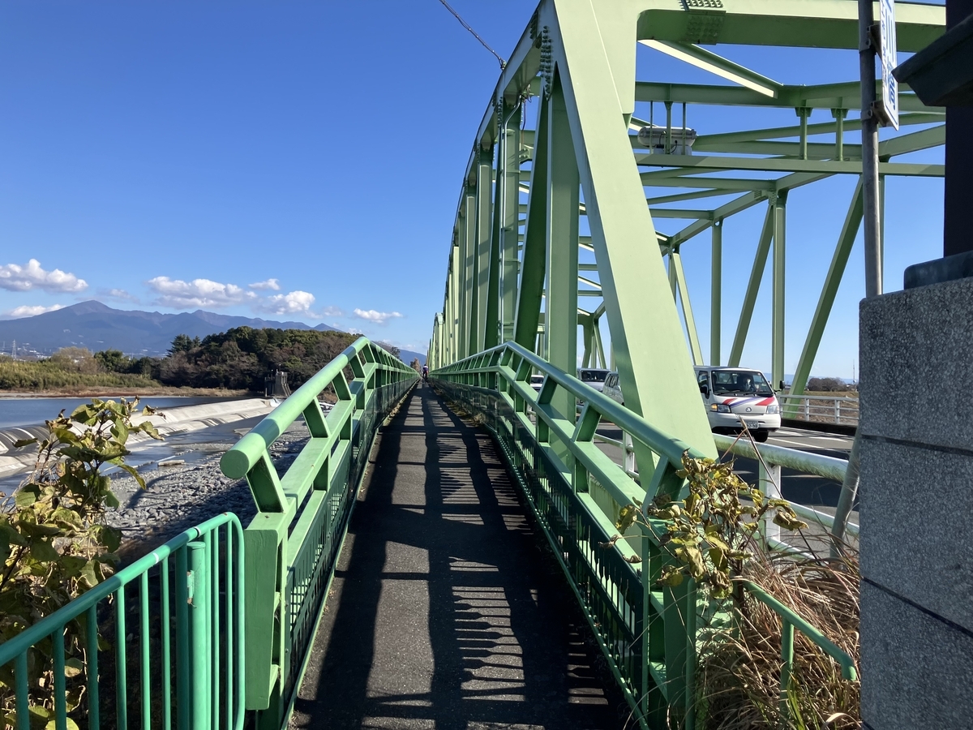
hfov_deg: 63.4
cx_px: 486
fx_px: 787
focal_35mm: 28
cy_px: 365
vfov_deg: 49.7
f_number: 1.8
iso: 32
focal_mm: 3.99
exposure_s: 1/1675
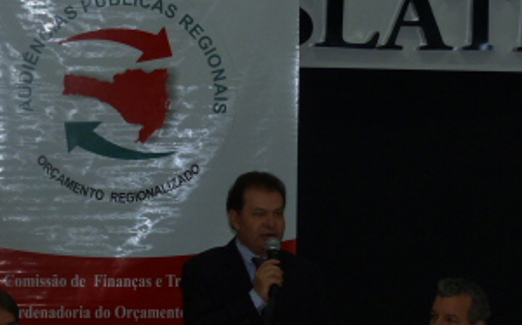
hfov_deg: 11.6
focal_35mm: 181
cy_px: 327
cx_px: 231
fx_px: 2573
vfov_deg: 7.2
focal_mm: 14.5
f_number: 3.4
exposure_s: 1/60
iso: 100
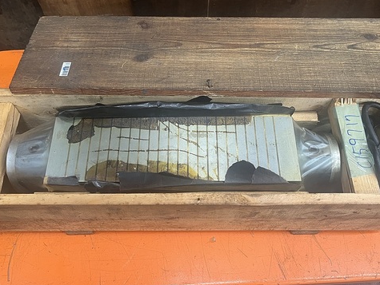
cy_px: 109
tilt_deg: -61.5
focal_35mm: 35
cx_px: 190
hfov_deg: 52.6
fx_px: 385
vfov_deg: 40.5
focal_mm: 5.1
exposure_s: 1/60
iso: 250
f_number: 1.6
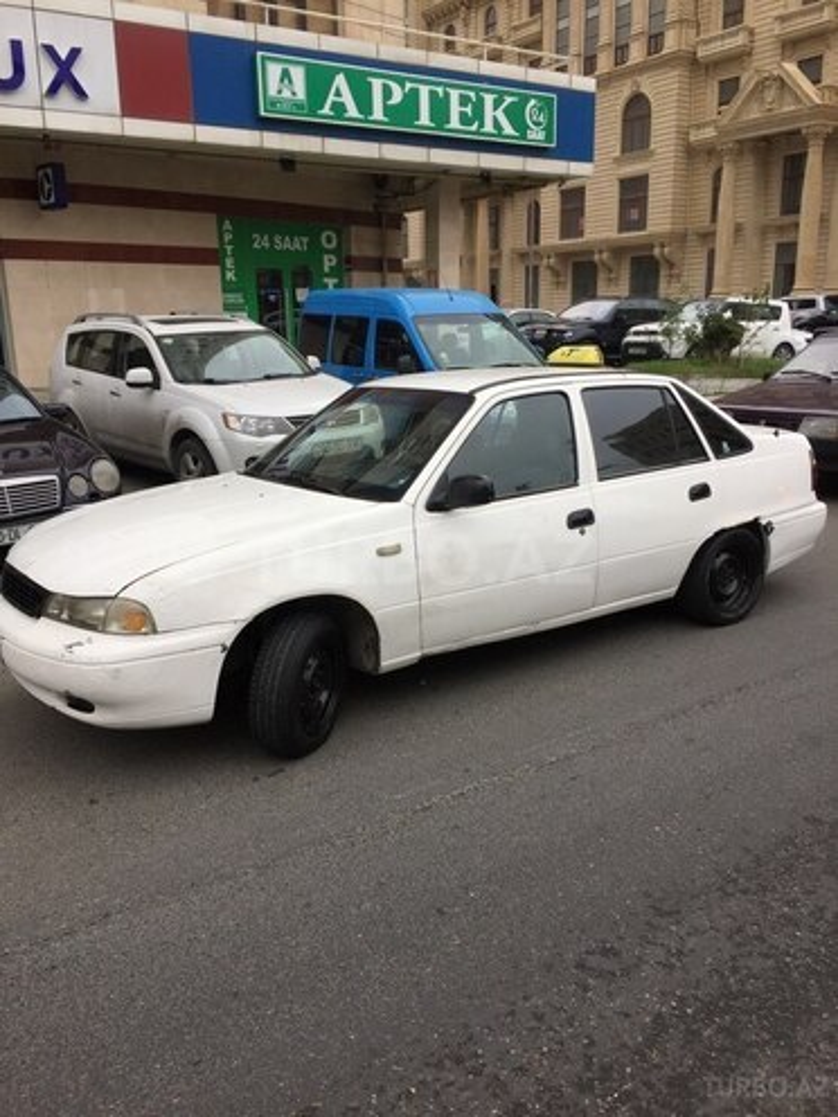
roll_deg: +0.3
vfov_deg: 61.7
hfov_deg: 48.2
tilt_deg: -14.4
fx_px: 936
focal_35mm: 29
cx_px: 419
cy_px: 558
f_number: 2.2
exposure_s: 1/243
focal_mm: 4.15
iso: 32
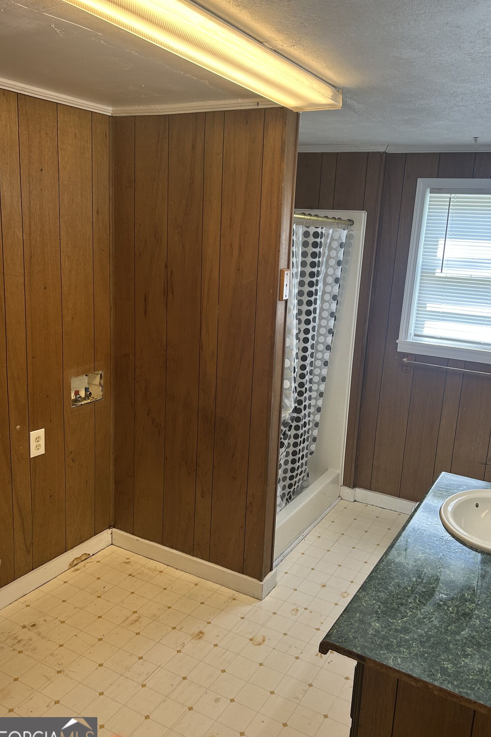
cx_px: 269
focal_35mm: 28
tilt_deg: -12.2
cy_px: 374
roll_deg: -3.4
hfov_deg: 46.3
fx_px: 573
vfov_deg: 65.5
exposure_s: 1/149
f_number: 1.5
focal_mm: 5.7
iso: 64
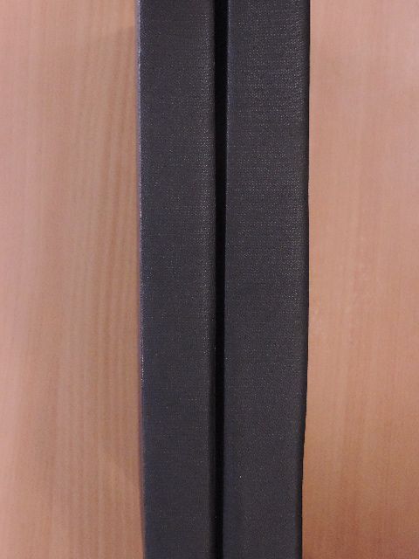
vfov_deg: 34.9
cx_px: 210
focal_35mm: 55
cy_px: 280
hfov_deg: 26.6
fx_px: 888
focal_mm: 9.8
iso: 1600
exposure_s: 1/80
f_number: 3.7
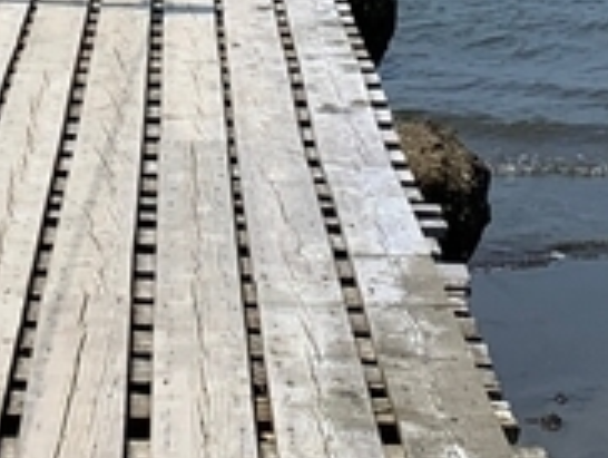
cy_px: -438
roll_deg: -1.5
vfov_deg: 8.3
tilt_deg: +0.4
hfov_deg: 11.5
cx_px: 97
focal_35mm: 171
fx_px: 3007
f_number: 1.8
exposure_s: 1/4464
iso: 25
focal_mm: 4.25
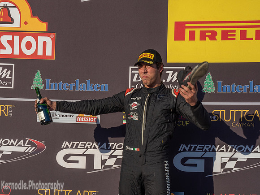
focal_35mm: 100
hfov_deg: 19.6
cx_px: 130
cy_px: 98
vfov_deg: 14.8
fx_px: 751
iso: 200
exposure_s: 1/160
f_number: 13
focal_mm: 50
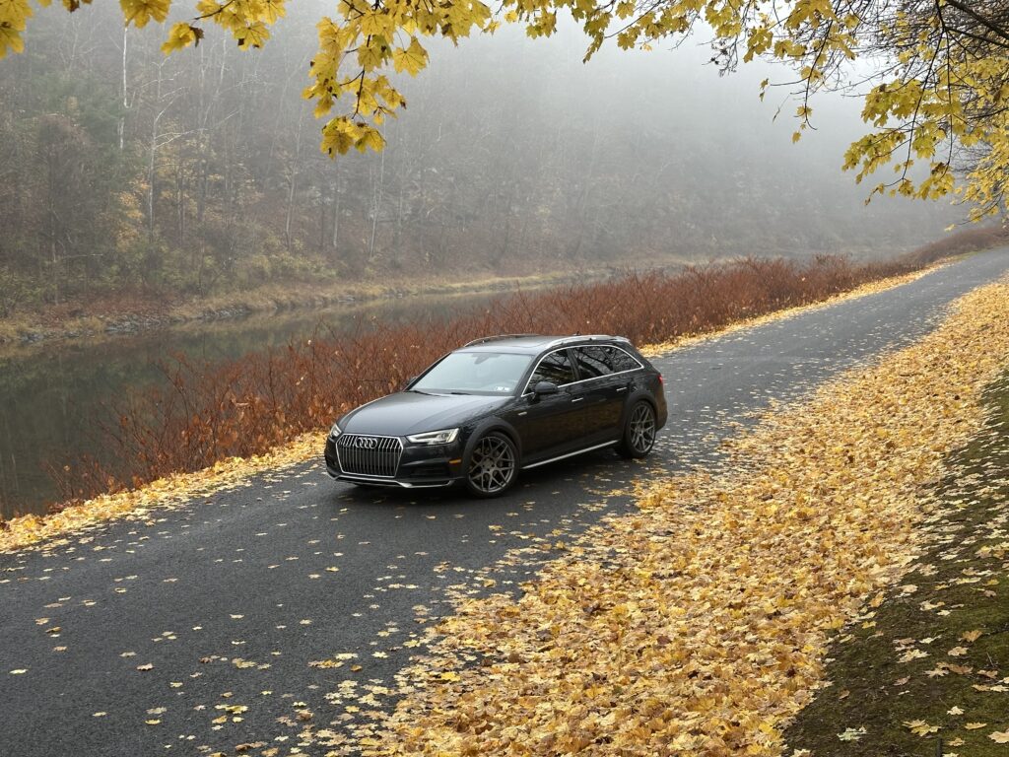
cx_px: 504
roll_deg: +1.4
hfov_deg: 39.7
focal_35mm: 48
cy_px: 378
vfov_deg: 30.3
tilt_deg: -5.9
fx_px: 1399
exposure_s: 1/315
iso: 64
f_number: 1.78
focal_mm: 6.86
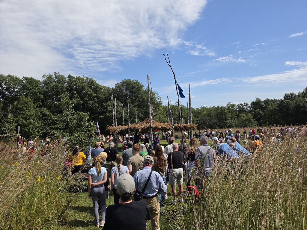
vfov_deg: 58.9
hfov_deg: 73.9
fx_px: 204
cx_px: 154
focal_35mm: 23
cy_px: 115
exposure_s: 1/929
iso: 10
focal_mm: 6.5
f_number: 1.4
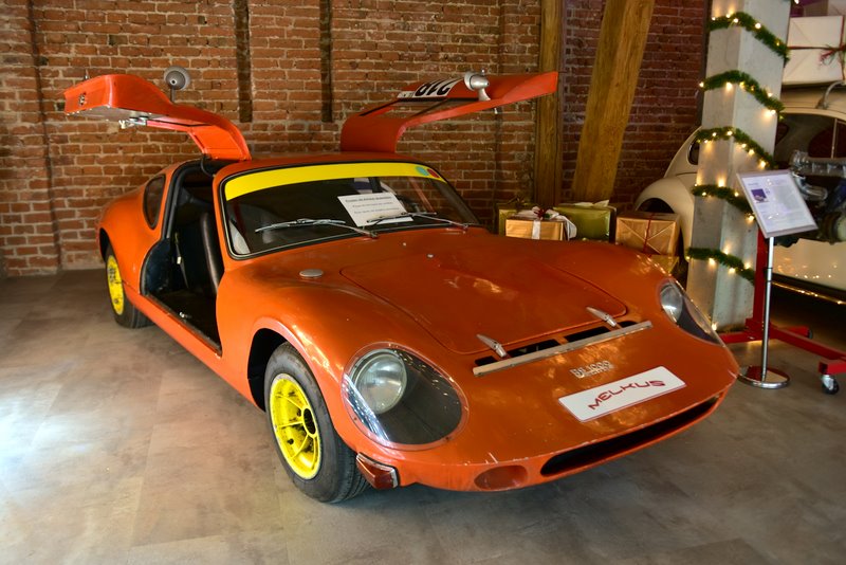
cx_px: 423
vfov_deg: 43.6
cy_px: 282
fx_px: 705
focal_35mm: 30
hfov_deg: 61.9
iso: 200
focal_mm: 20
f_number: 1.8
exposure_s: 1/10
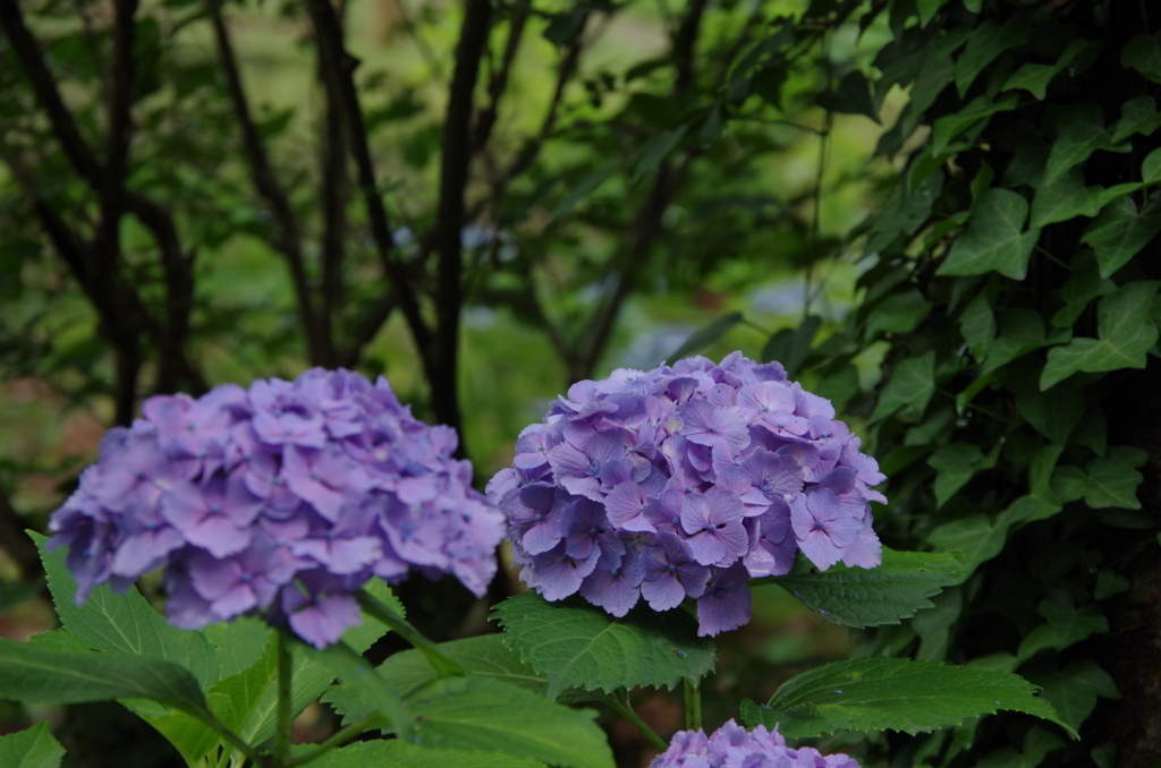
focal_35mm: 150
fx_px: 4827
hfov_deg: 13.7
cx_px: 580
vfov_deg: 9.1
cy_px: 384
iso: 400
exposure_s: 1/160
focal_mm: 100
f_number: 7.1
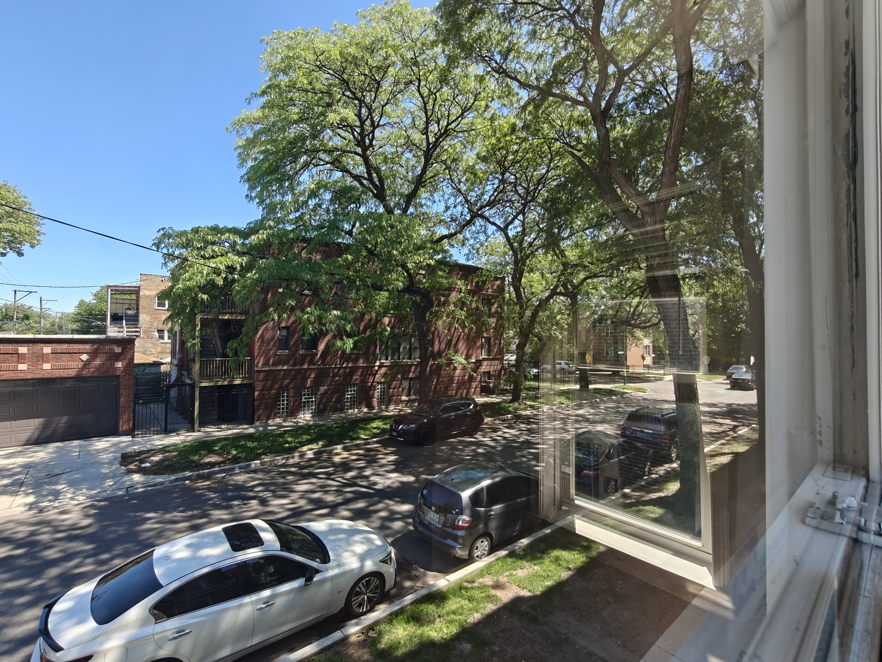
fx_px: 382
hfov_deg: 98.2
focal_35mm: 15
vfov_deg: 81.7
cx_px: 441
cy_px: 331
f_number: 2
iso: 200
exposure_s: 1/243
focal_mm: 2.3
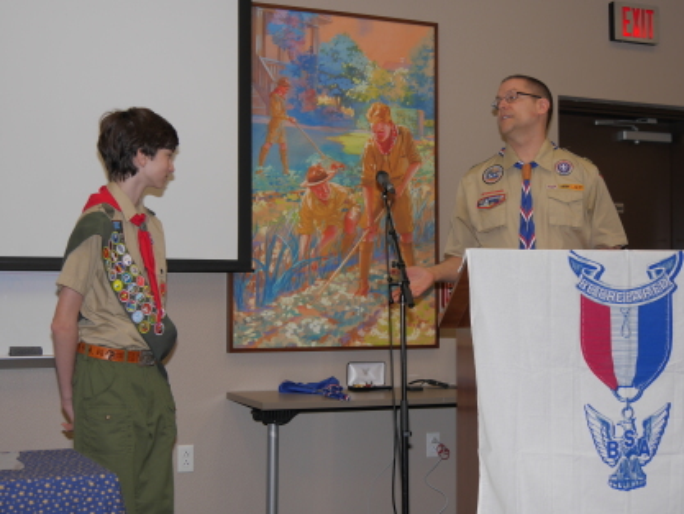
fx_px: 1107
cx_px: 342
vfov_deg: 26.1
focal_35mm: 56
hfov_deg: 34.3
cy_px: 257
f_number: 4.3
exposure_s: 1/60
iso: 200
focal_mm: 28
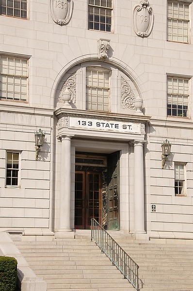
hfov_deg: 16.2
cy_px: 146
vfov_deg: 24.2
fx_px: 678
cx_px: 96
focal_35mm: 84
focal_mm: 56
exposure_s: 1/320
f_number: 11
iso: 200
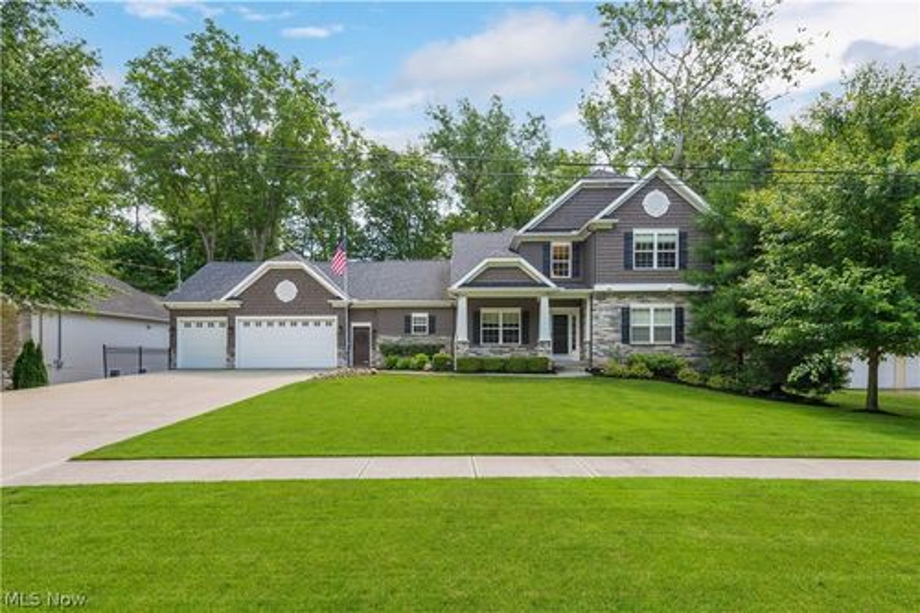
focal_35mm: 17
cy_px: 306
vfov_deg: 70.4
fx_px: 434
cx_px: 460
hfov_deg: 93.3
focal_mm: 17
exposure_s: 1/500
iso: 200
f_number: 9
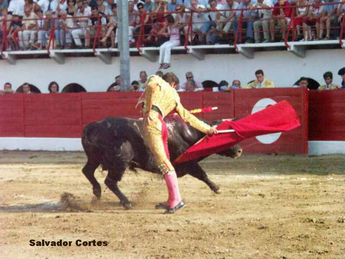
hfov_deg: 12.0
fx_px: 1644
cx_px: 172
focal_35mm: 165
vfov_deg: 9.0
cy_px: 130
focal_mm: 41.71
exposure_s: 1/1250
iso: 400
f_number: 5
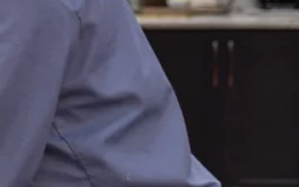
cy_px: 27
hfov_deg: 12.5
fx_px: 1328
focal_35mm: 163
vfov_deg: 8.0
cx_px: -66
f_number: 2.8
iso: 250
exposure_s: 1/200
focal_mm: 32
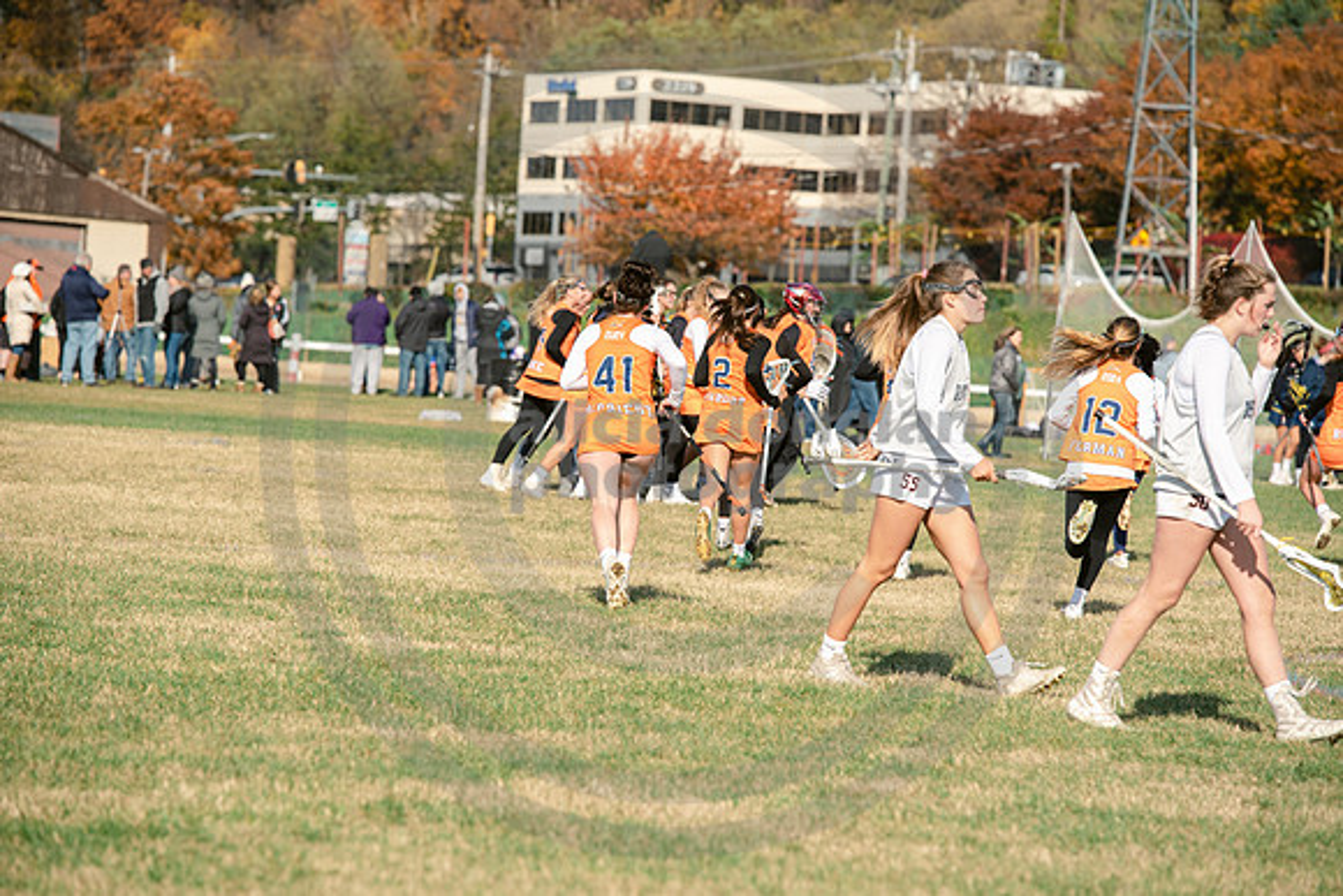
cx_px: 672
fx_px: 7463
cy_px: 448
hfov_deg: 10.3
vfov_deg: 6.9
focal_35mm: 200
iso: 250
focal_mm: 200
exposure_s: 1/2000
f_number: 5.6
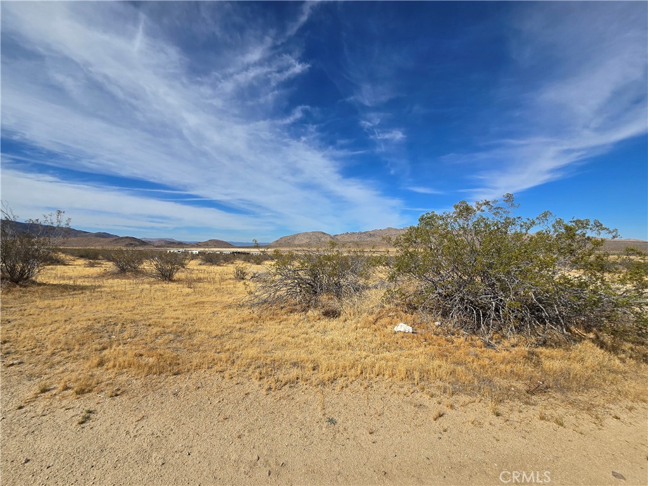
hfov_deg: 106.2
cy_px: 243
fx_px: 243
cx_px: 324
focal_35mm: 13
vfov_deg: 89.9
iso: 50
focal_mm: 2.2
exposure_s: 1/3246
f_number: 2.2
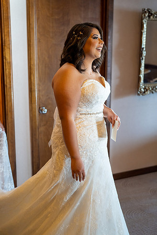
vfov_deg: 39.6
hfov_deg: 27.0
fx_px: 327
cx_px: 78
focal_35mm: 50
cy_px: 118
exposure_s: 1/320
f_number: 2
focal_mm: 50
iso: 1600
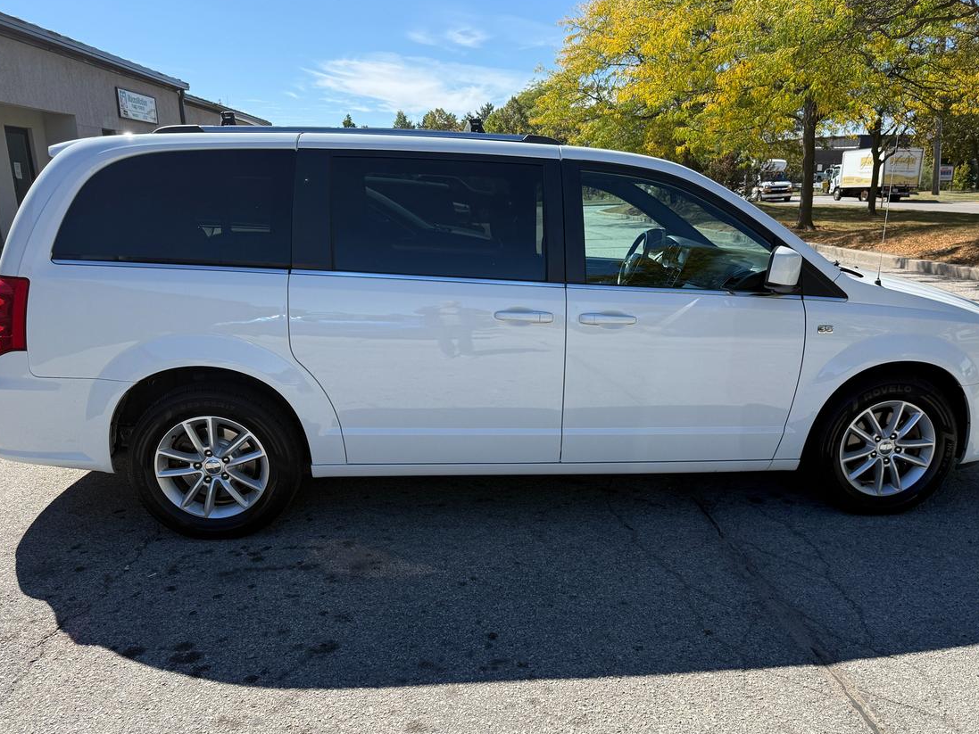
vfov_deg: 49.6
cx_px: 519
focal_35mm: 28
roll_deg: +0.6
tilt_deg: -16.1
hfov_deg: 63.4
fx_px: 792
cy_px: 415
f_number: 1.78
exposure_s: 1/3425
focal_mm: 6.76
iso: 100
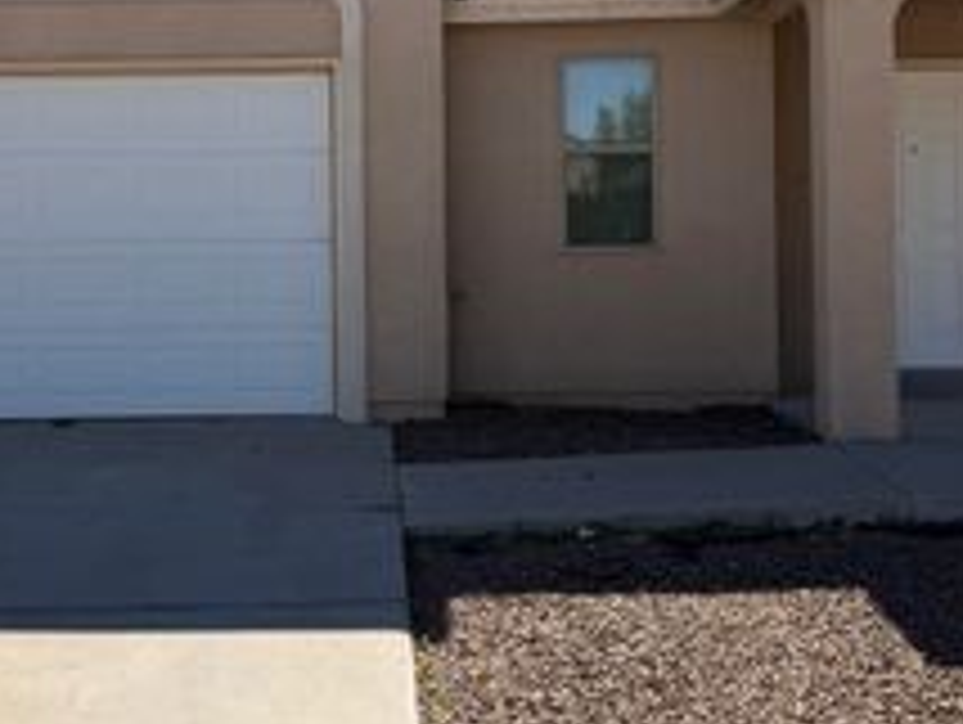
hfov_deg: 34.2
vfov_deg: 25.9
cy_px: 218
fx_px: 1560
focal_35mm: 56
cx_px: 387
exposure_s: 1/4673
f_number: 1.78
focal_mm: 6.76
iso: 80
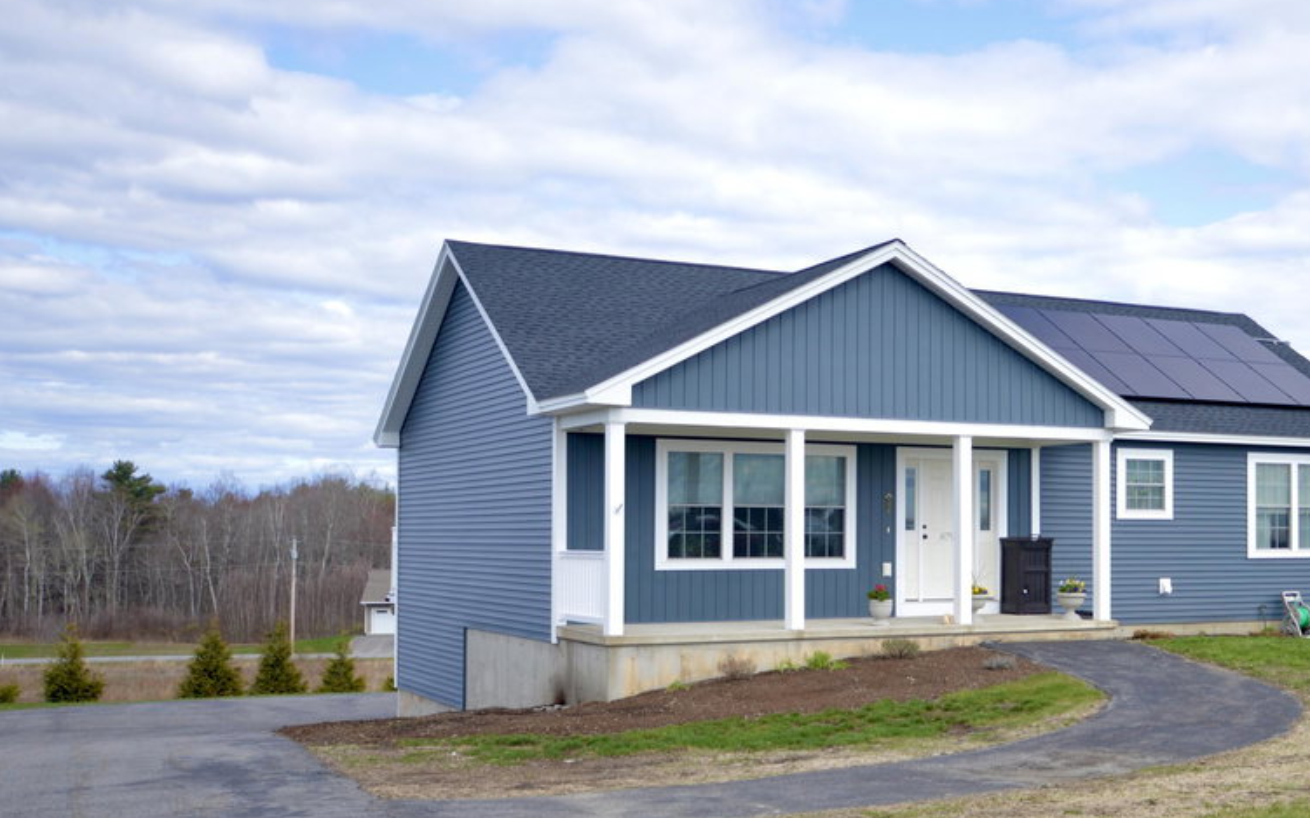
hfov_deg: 41.5
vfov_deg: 27.4
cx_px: 976
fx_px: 1678
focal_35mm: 47
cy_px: 476
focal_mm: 20
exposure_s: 1/160
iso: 100
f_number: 6.3
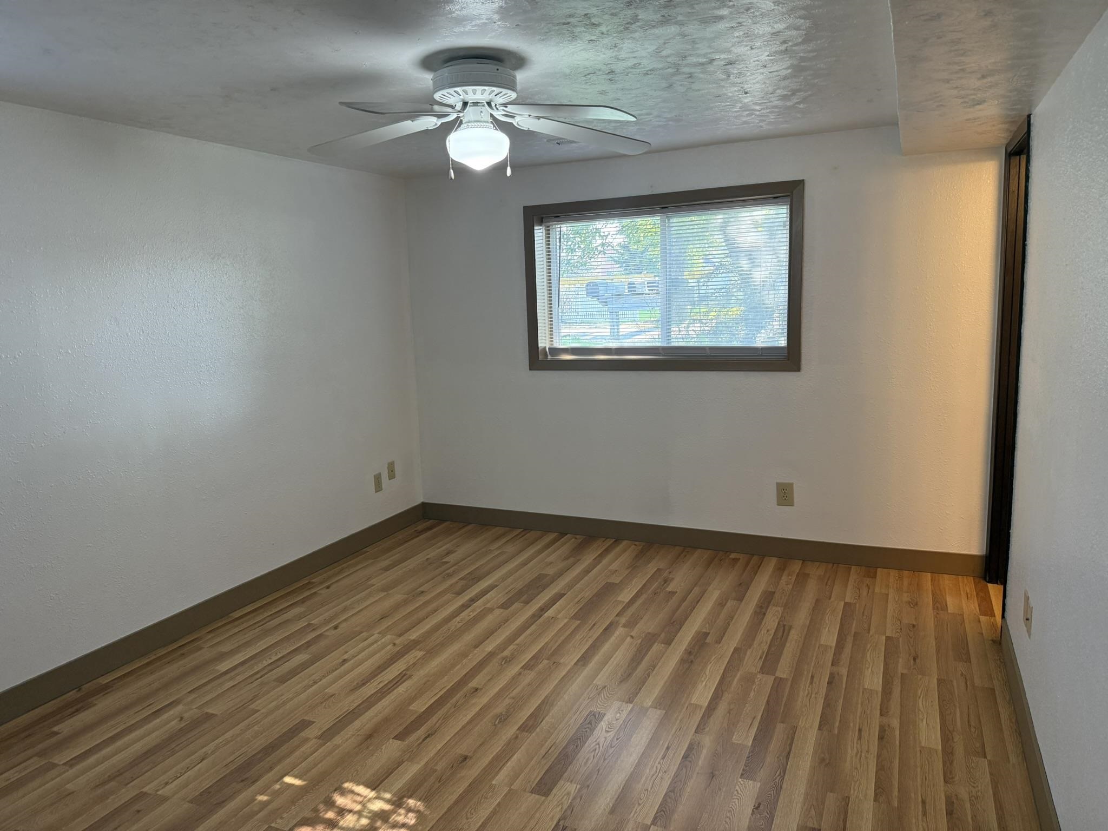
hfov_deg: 71.6
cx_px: 554
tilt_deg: -7.7
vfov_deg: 56.8
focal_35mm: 24
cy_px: 416
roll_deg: +1.2
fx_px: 768
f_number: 1.78
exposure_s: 1/120
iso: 320
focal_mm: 6.76
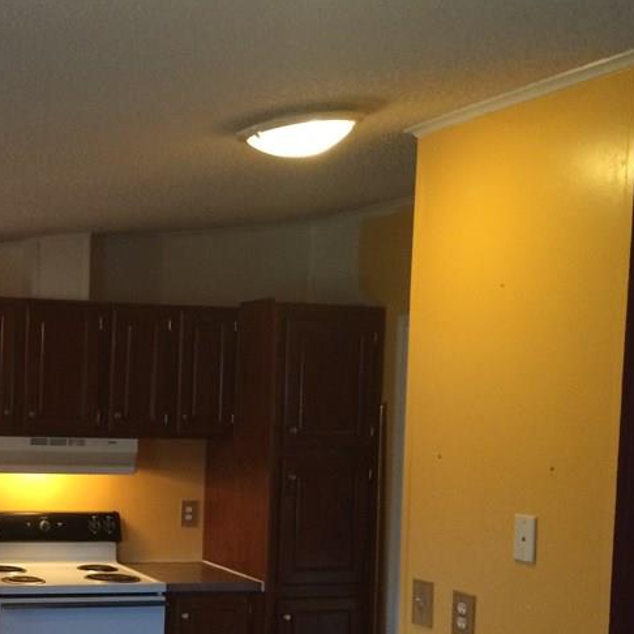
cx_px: -17
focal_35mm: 54
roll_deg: -1.2
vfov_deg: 31.2
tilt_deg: -3.5
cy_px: 457
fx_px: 1119
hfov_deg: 29.3
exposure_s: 1/30
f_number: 2.2
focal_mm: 4.15
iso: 250
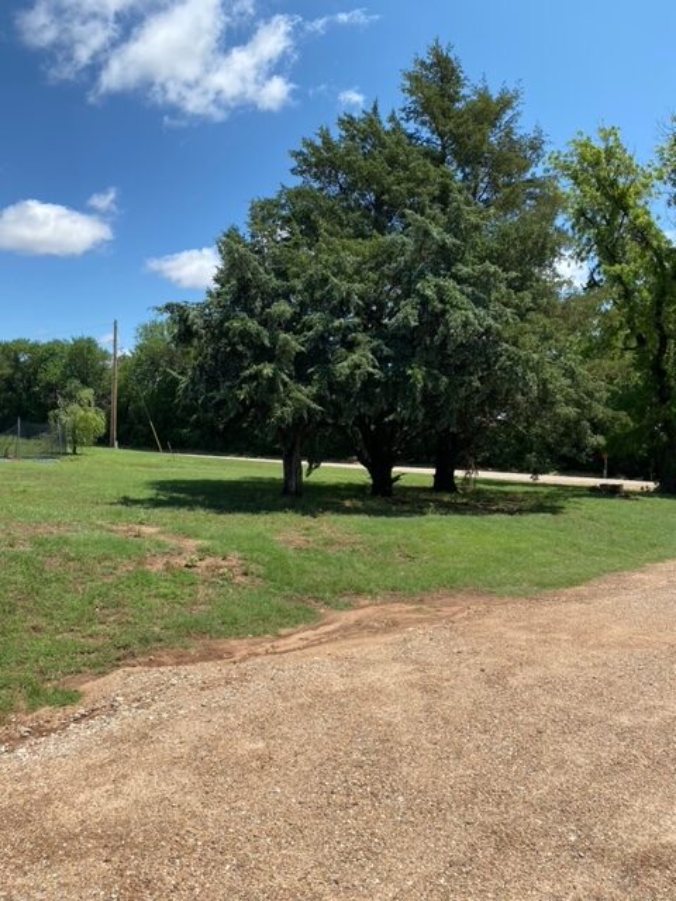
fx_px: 677
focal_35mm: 26
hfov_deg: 53.1
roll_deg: -0.4
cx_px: 338
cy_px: 450
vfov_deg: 67.3
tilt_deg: +0.1
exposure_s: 1/2358
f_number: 1.8
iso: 32
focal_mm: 4.25
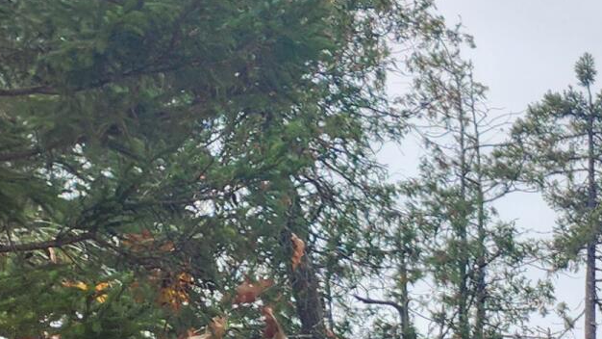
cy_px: 831
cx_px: 1273
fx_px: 1915
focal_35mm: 120
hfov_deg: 14.3
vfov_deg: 9.0
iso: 20
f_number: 1.8
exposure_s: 1/670
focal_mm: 5.4
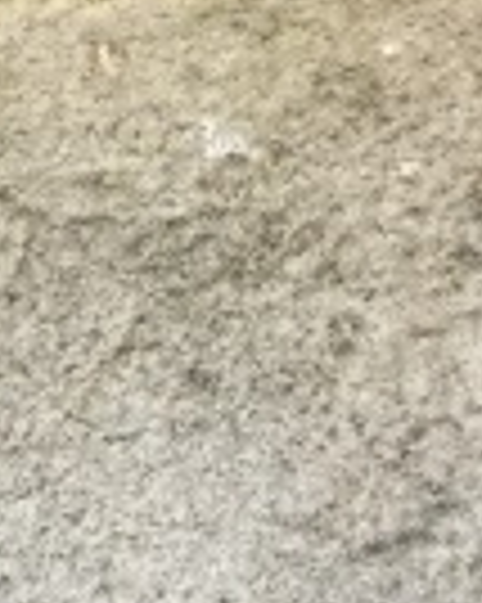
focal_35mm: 169
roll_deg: -0.5
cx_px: 500
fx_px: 3017
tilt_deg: +3.7
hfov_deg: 9.1
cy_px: 387
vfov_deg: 11.4
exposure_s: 1/50
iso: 32
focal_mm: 4.15
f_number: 2.2
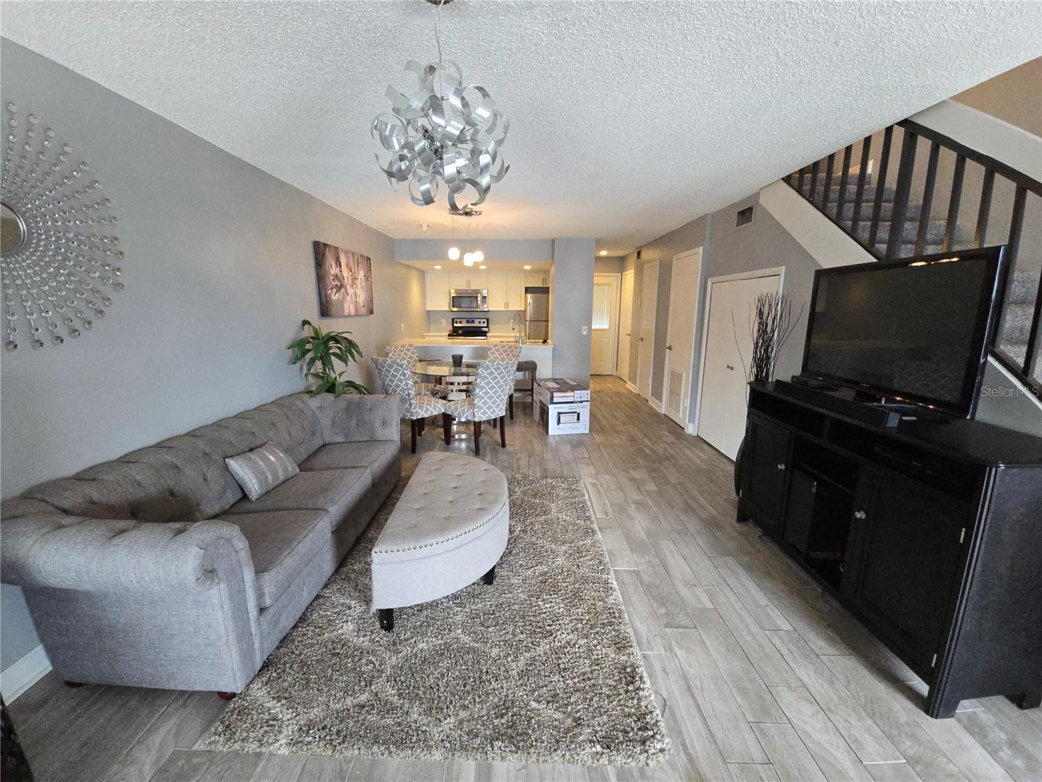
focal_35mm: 13
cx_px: 521
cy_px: 391
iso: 400
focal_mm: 2.2
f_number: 2.2
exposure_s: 1/60
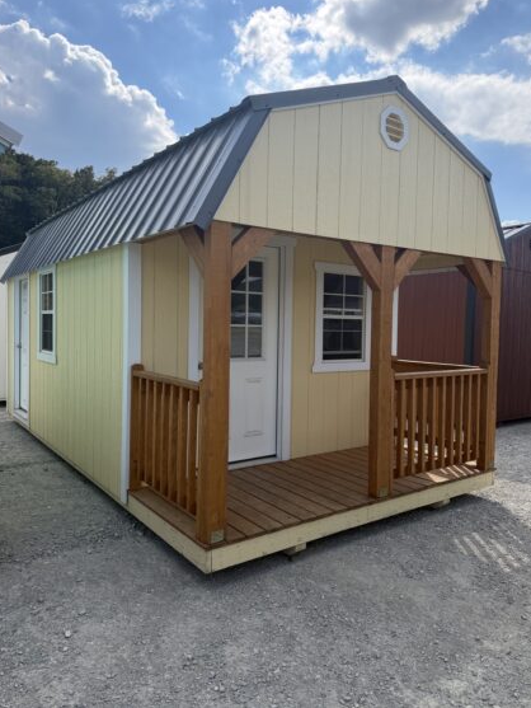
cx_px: 267
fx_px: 511
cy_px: 341
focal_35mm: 25
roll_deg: +1.1
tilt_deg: -1.2
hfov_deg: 54.9
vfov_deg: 69.4
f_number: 1.78
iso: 100
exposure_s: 1/5319
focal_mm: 6.76
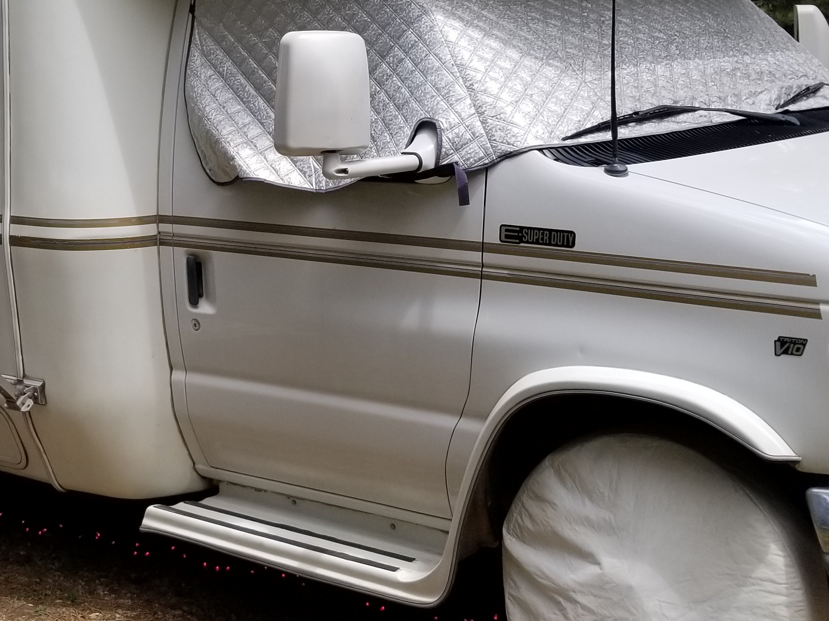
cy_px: 154
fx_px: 1485
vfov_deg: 23.4
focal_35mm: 62
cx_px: 224
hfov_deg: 30.8
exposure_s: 1/1508
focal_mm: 4.3
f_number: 1.7
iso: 50
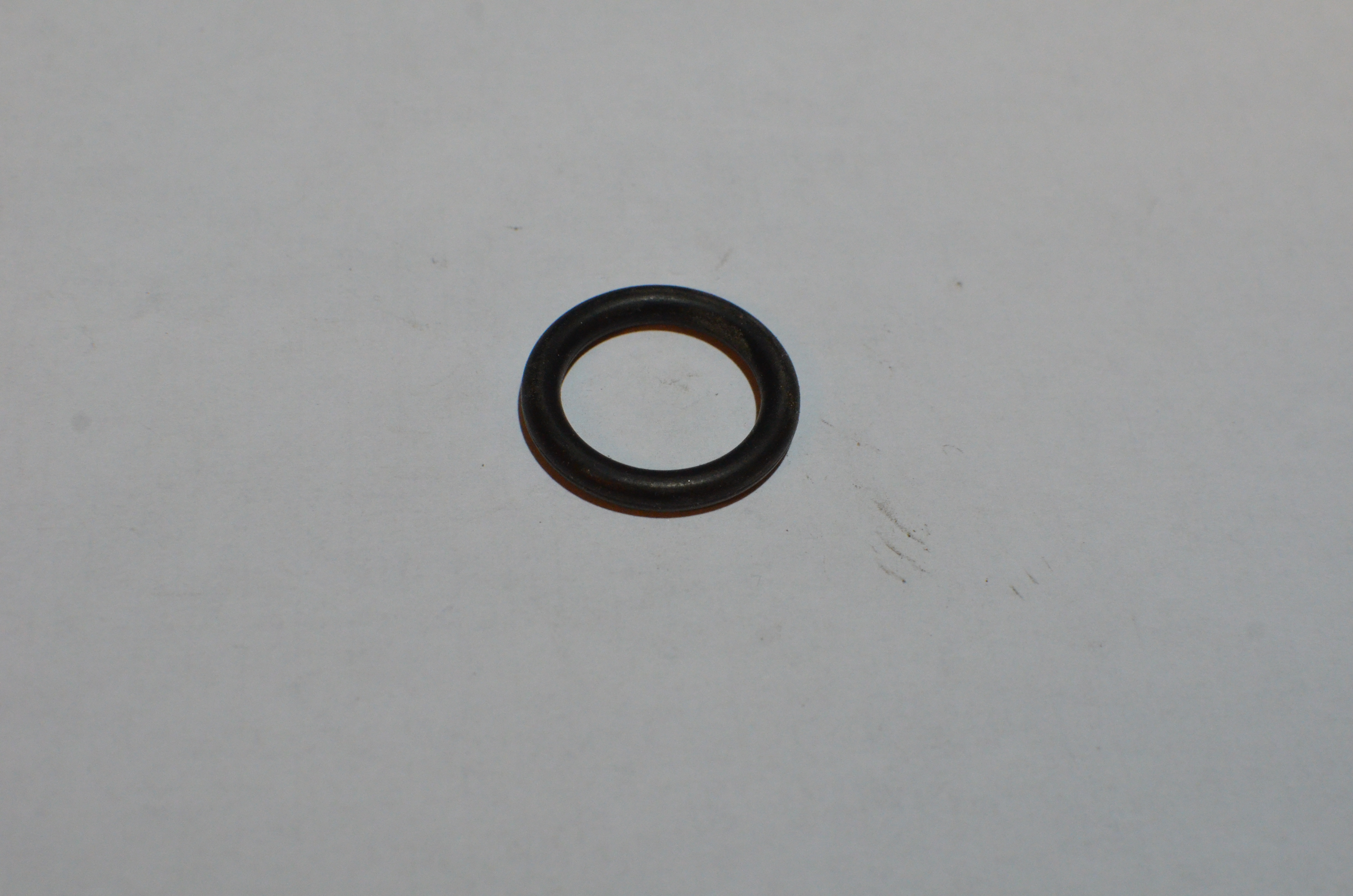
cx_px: 676
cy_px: 448
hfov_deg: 37.9
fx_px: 1969
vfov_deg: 25.6
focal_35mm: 52
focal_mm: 35
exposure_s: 1/320
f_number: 9
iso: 2500
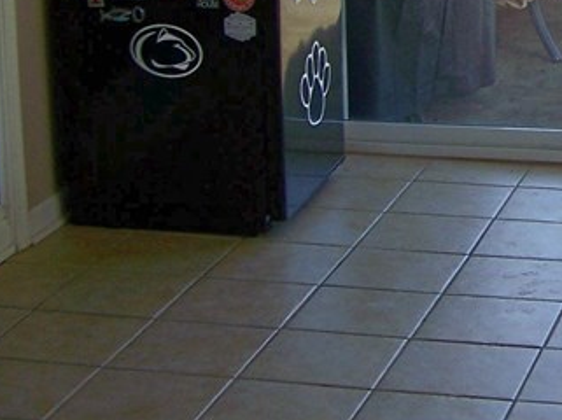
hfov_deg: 16.5
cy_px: -82
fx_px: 1865
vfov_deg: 12.6
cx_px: 648
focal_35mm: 115
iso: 64
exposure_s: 1/100
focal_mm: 5.85
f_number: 2.8
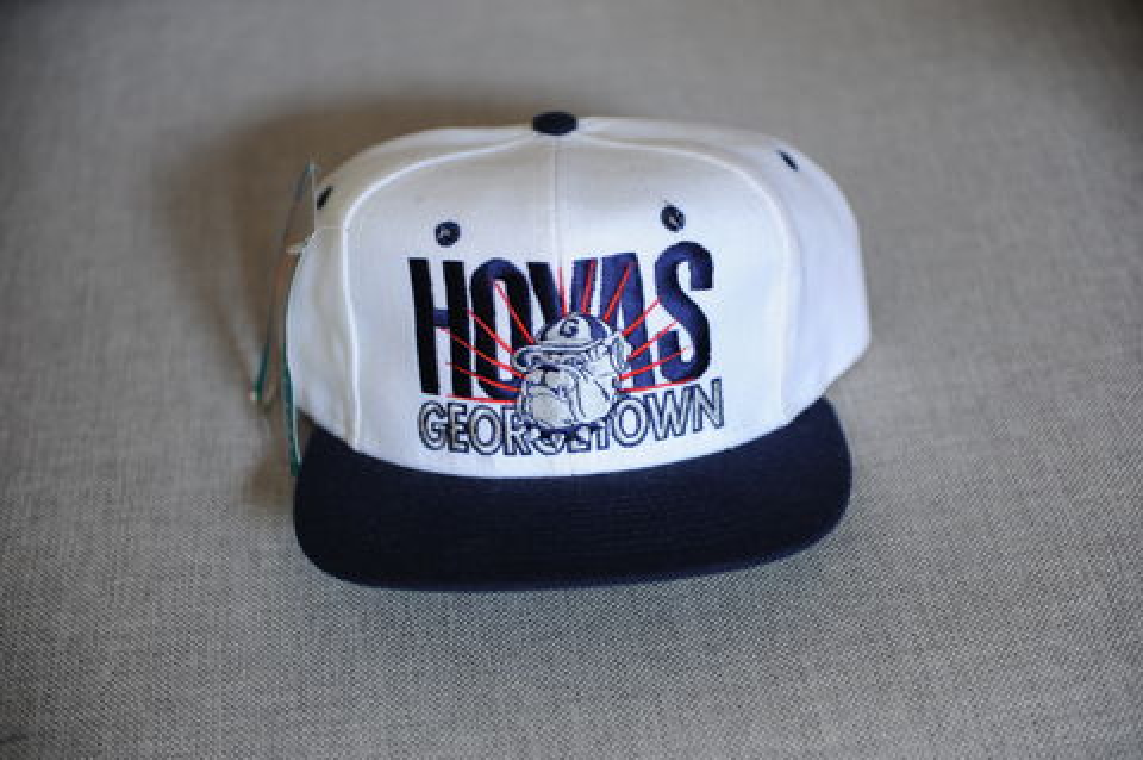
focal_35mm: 70
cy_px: 380
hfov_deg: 28.9
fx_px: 2220
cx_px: 572
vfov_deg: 19.4
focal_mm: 70
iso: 200
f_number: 2.8
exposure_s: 1/13
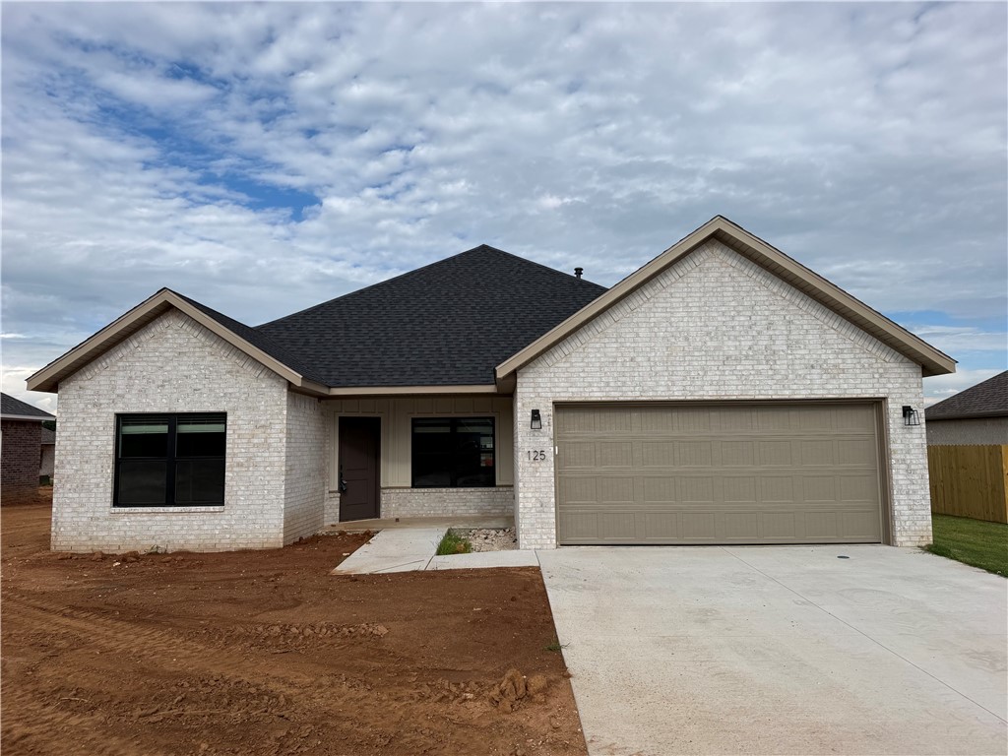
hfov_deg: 71.6
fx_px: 699
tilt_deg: +6.5
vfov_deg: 56.8
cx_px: 504
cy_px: 378
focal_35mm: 24
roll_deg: +0.7
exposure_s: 1/6711
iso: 80
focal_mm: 6.76
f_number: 1.78
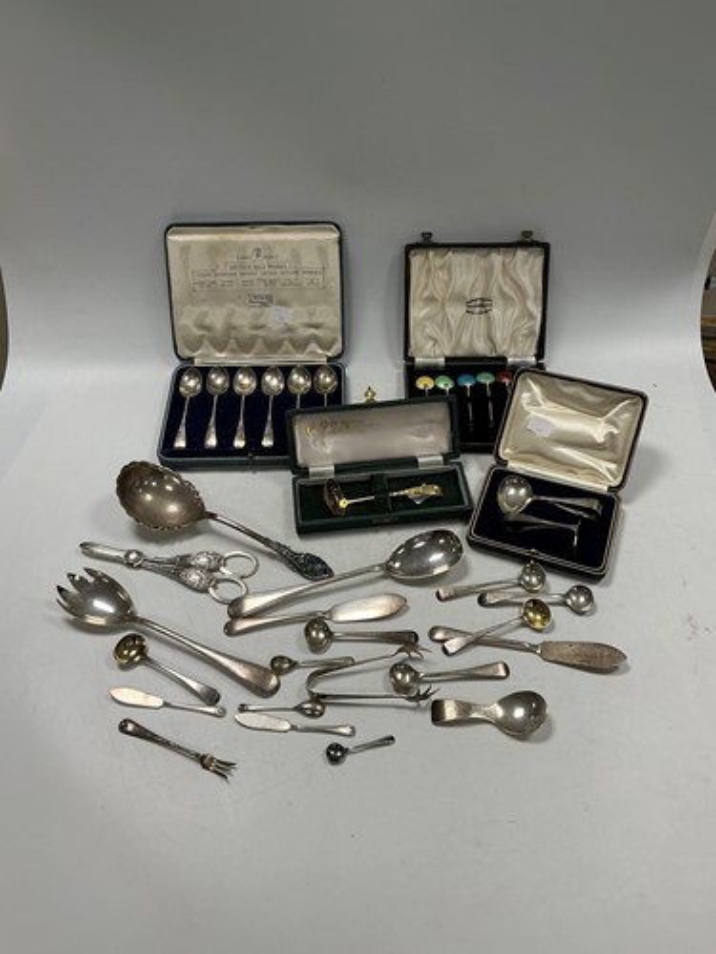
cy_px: 477
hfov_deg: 49.7
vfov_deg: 63.4
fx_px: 772
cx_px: 358
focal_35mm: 28
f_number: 1.8
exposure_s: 1/122
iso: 40
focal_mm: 3
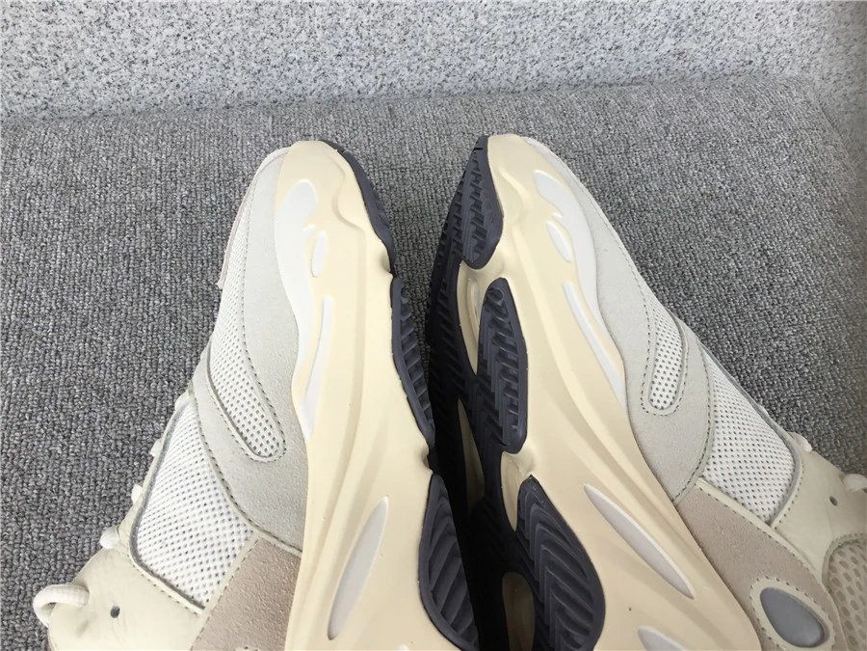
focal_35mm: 31
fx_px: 776
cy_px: 326
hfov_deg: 58.4
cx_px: 434
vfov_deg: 45.4
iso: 25
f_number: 2.4
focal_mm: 3.3
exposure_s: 1/111
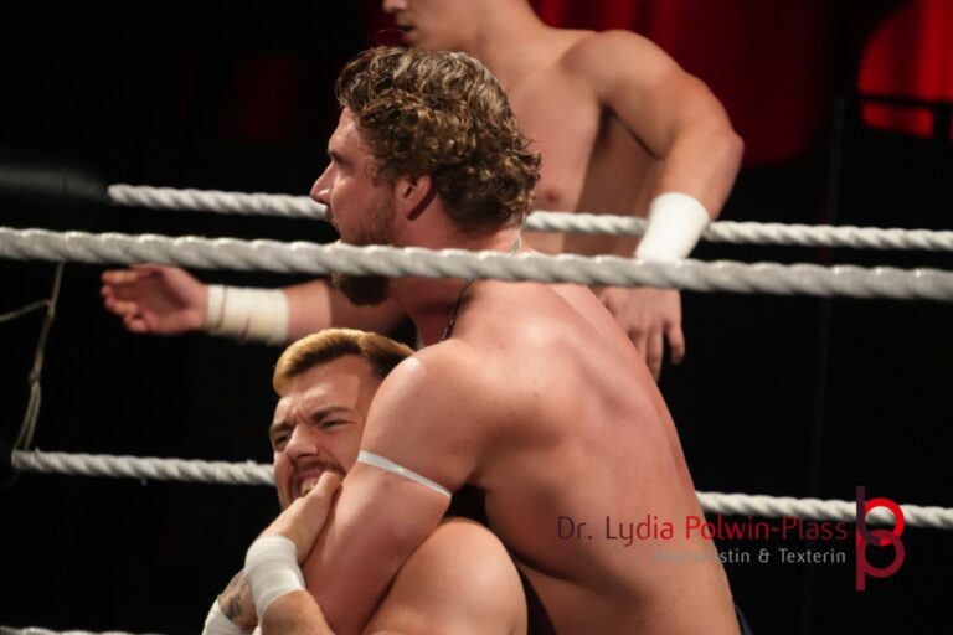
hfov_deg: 5.8
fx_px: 9370
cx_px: 476
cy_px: 318
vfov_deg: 3.9
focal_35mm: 354
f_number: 6.3
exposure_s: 1/160
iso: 6400
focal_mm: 236
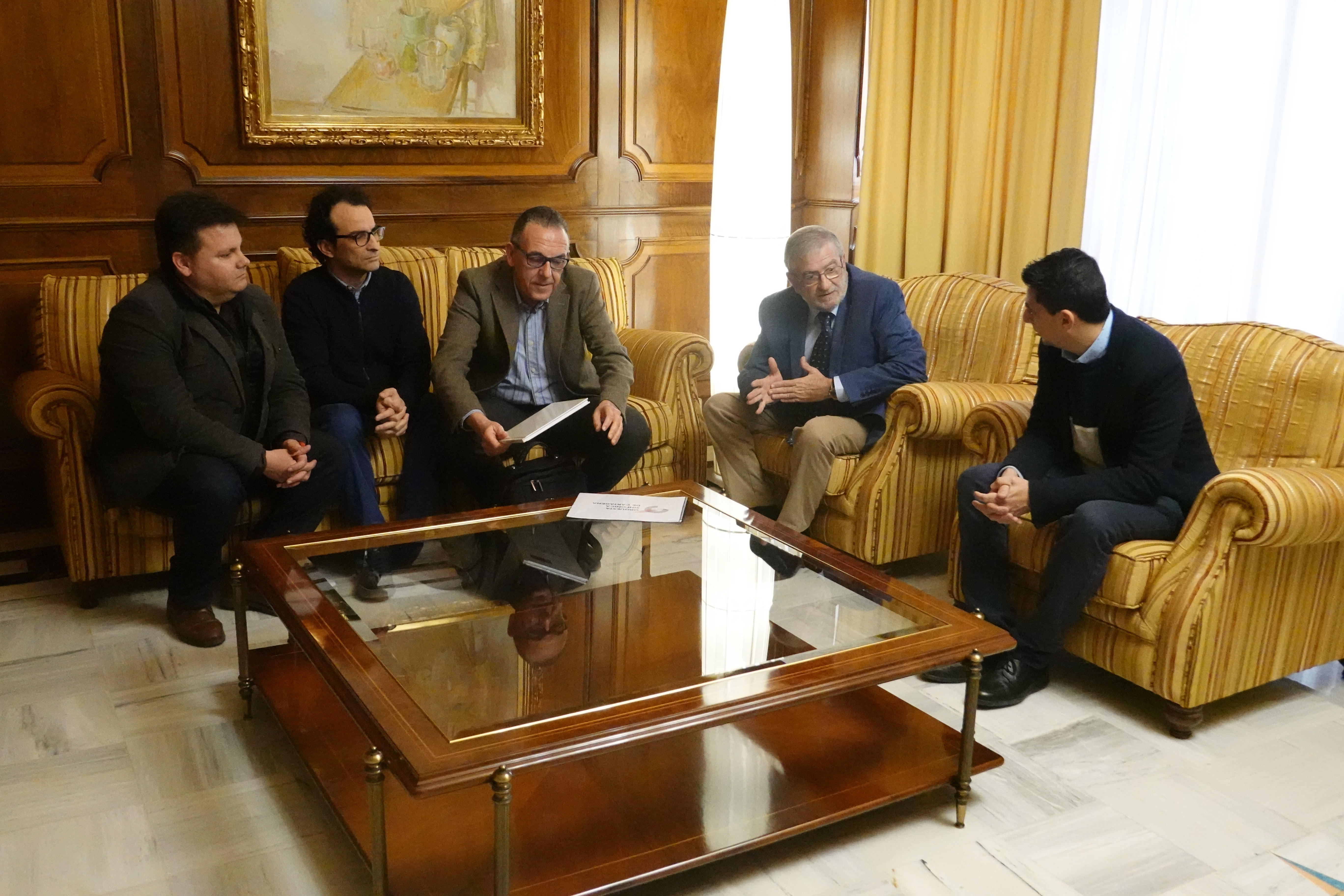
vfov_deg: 38.9
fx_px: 1269
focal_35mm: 34
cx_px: 672
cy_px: 448
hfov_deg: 55.8
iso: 6400
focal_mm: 12.76
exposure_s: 1/400
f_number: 3.5
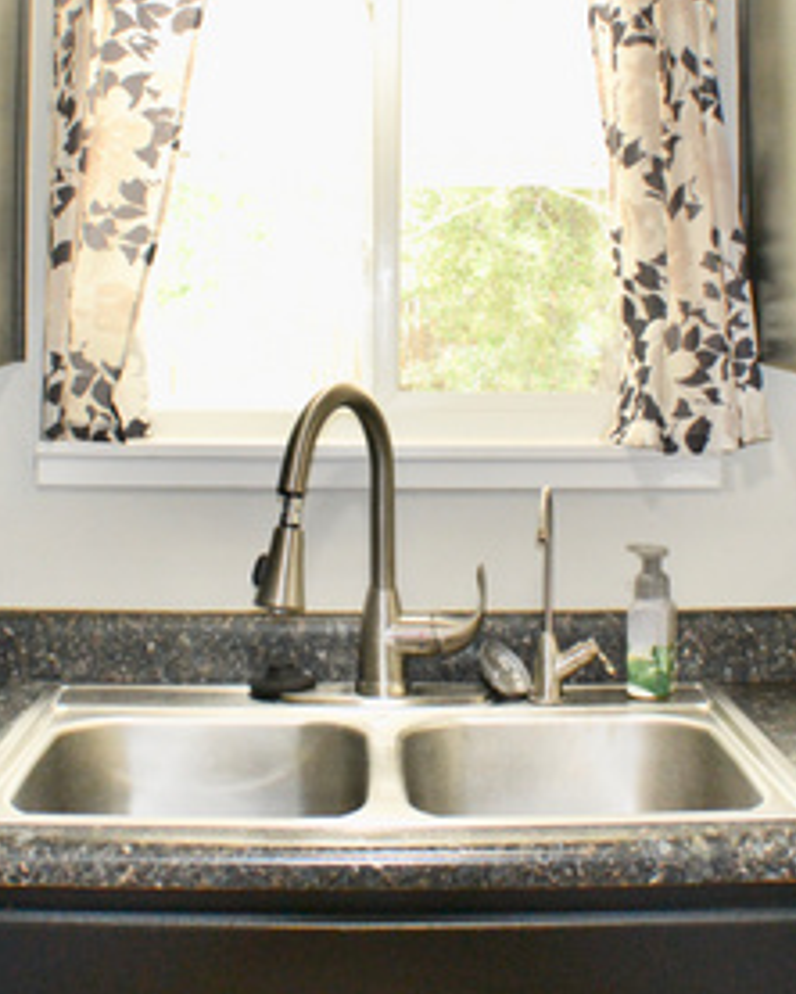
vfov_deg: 28.8
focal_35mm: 65
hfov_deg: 23.5
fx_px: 1912
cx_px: 362
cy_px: 271
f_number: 3.8
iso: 720
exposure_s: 1/60
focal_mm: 20
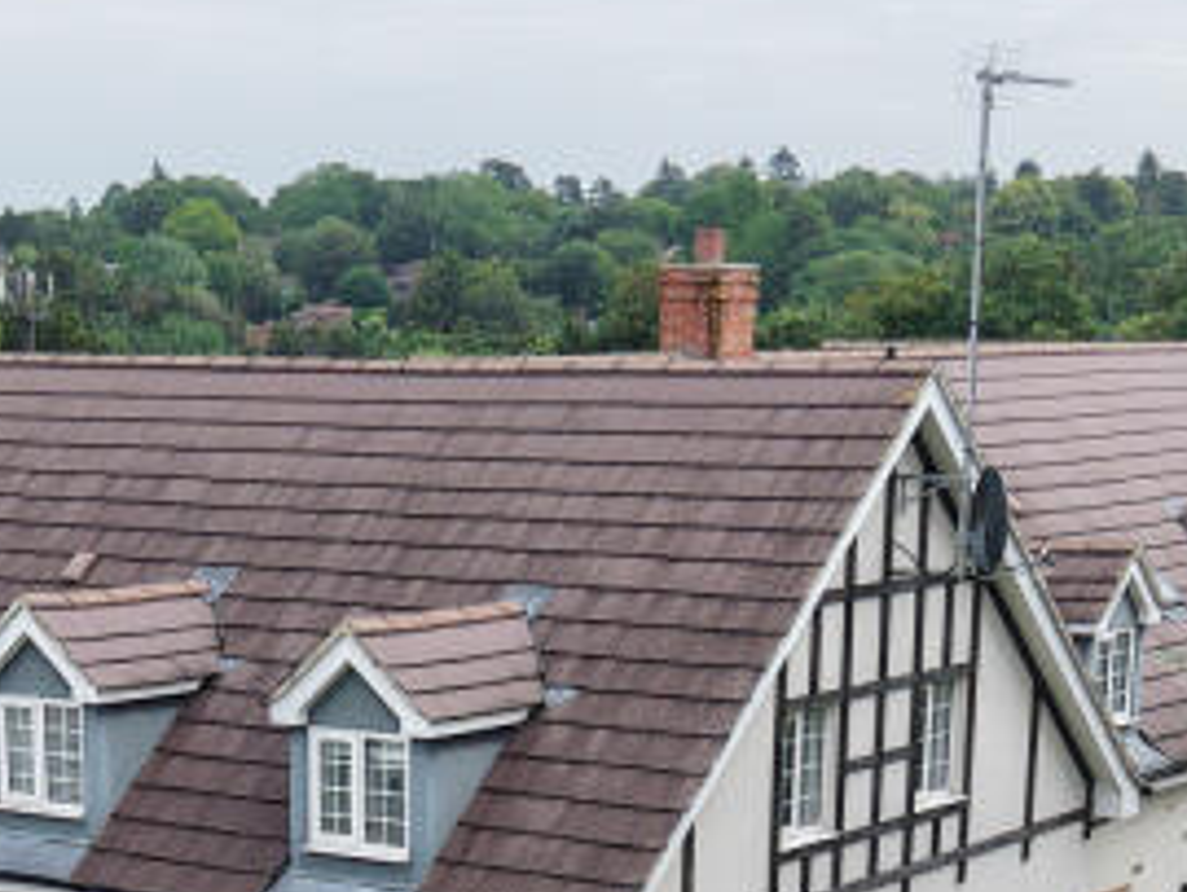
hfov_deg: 21.4
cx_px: 387
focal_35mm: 91
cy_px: 1094
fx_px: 3123
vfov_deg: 15.6
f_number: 1.8
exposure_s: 1/2000
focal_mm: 8.67
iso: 240
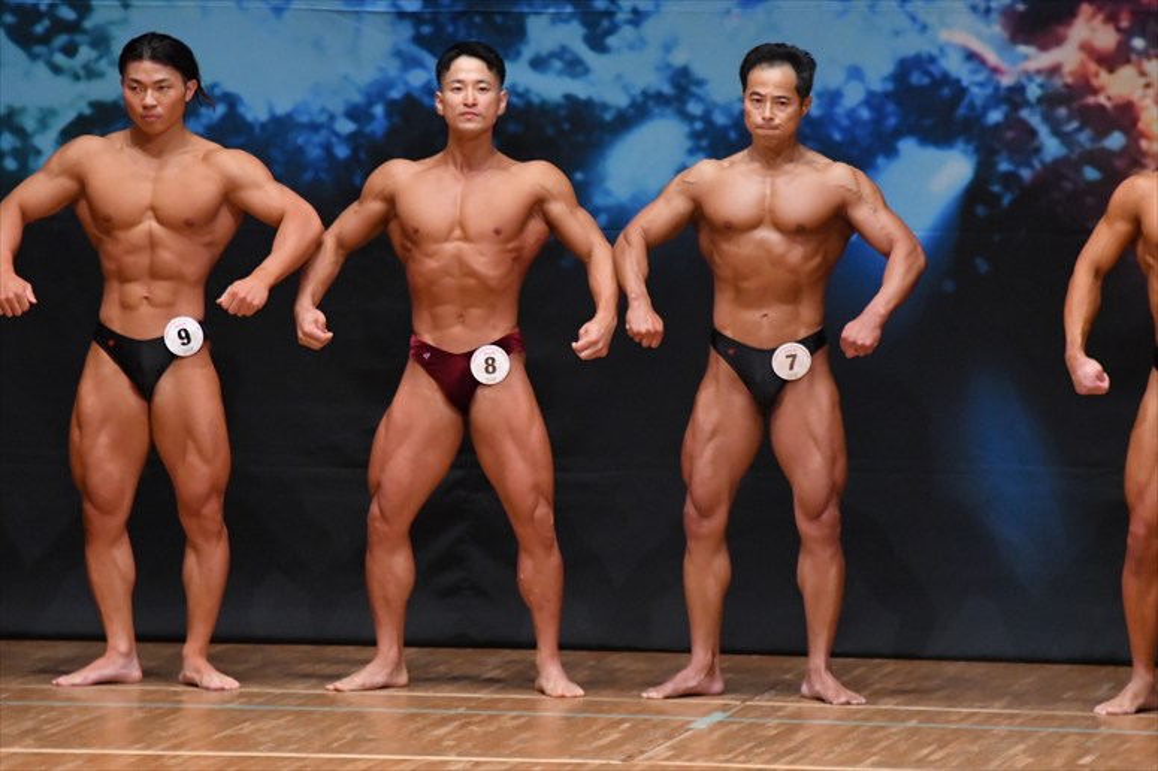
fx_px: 11092
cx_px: 579
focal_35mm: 345
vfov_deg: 4.0
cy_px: 386
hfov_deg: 6.0
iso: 6400
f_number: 5.6
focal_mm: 230
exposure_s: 1/400
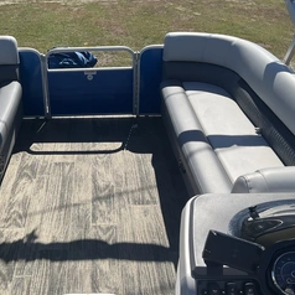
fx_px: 415
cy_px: 133
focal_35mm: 43
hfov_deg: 38.6
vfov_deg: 39.1
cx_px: 92
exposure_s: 1/2320
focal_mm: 3
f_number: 1.8
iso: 25
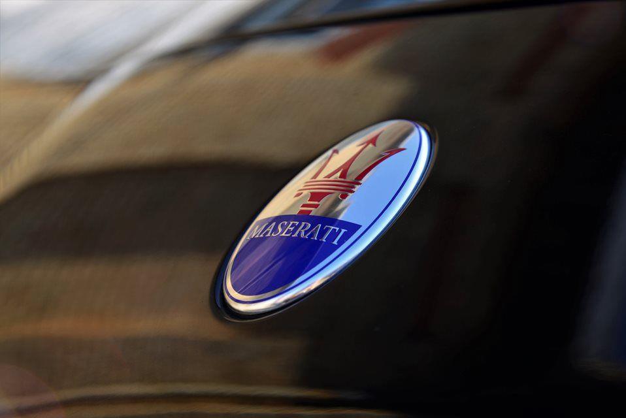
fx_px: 2088
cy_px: 209
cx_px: 313
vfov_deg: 11.4
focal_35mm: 120
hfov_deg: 17.1
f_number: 8
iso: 200
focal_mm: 120
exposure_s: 1/125
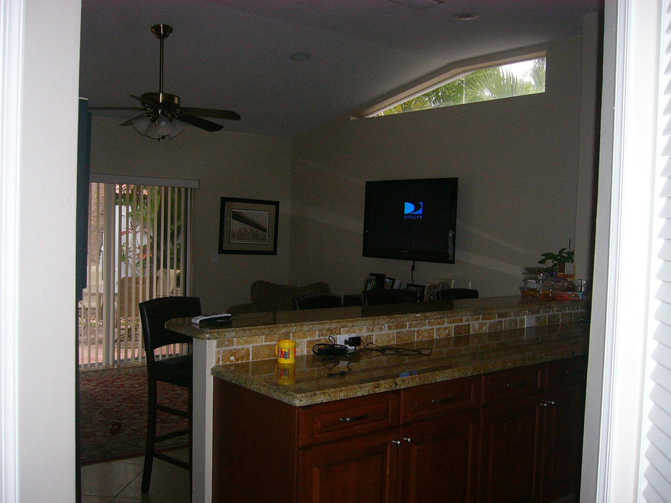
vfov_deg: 40.7
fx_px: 678
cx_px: 336
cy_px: 252
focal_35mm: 35
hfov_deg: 52.6
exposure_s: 1/80
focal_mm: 5.8
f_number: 2.8
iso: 100
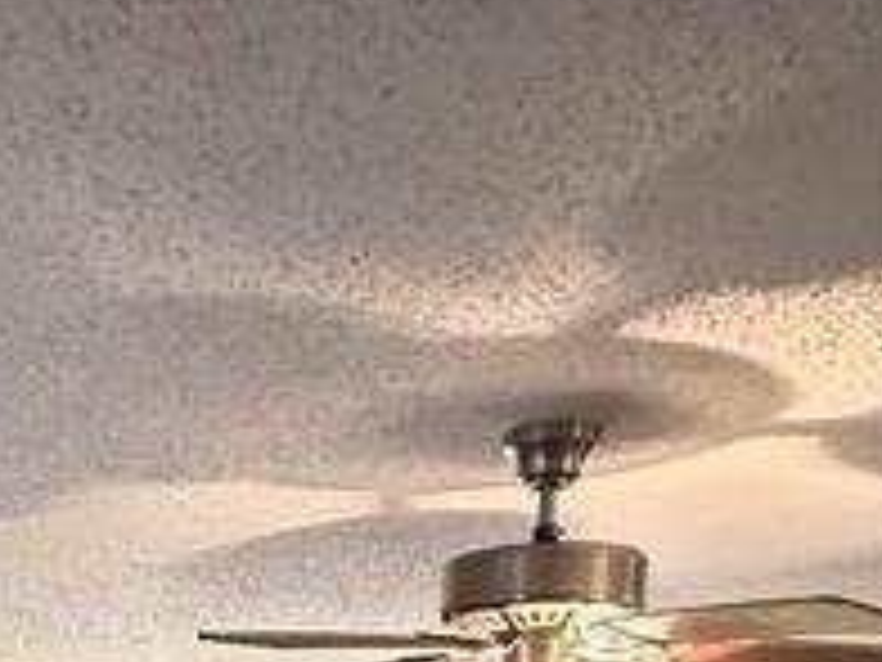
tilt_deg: -20.4
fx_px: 1860
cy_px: 1585
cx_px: 50
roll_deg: +0.3
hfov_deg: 25.6
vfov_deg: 14.0
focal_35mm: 73
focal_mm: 2.22
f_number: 2.2
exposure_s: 1/40
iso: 1250
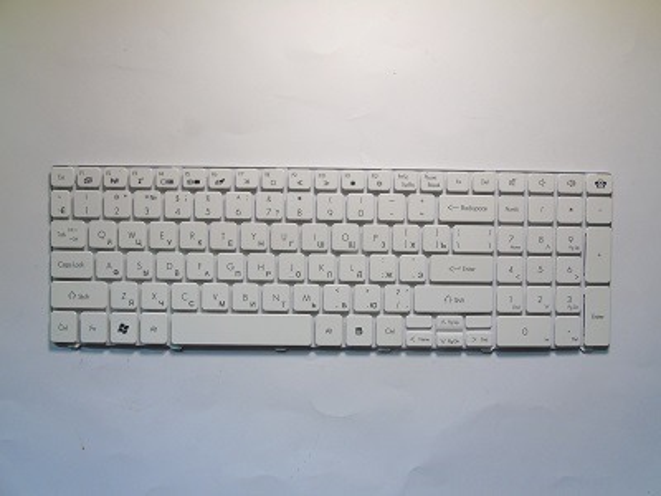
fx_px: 477
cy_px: 248
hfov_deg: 69.4
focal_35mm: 25
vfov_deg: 54.9
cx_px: 330
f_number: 5.4
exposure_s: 1/20
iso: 200
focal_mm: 4.4
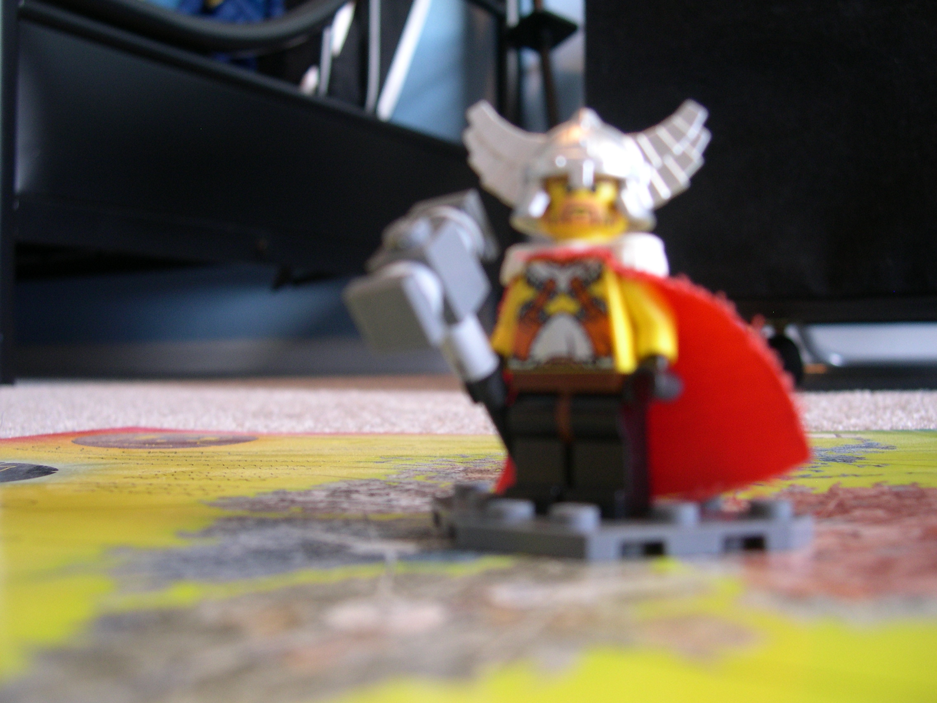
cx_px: 468
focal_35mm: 38
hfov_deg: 49.0
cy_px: 352
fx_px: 1029
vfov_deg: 37.7
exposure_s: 1/4.6
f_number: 2.8
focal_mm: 8
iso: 151
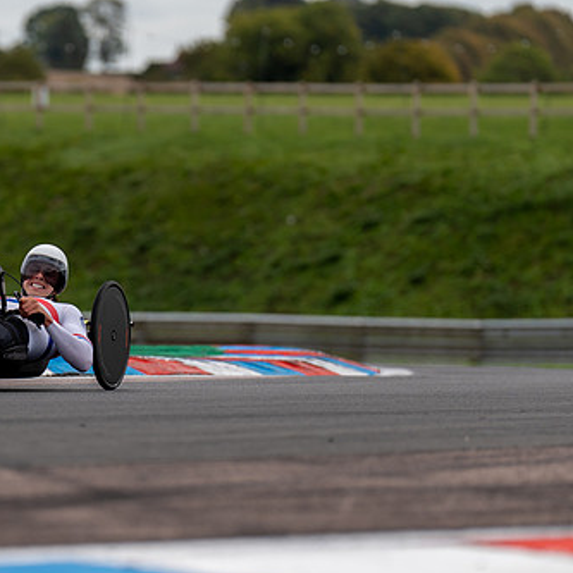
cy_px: 371
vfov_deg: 4.8
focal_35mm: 365
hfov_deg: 4.8
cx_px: 81
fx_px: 6836
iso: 125
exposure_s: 1/1000
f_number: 3.5
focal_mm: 200
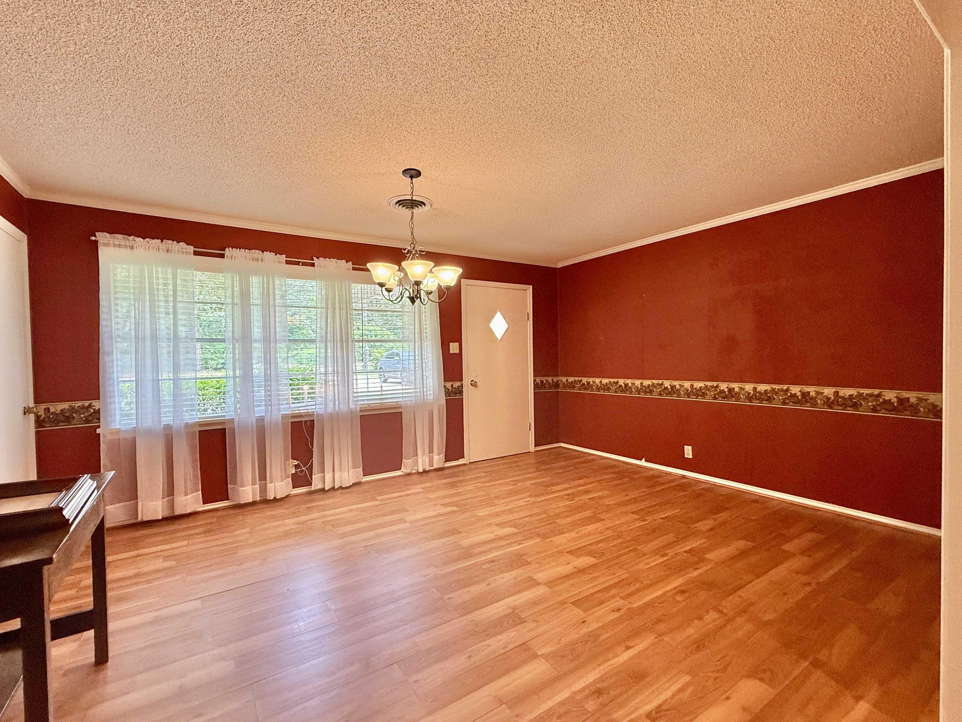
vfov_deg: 81.7
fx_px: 417
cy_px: 366
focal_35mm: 15
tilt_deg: -0.6
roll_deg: +1.1
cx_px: 457
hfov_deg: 98.1
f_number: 2.2
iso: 200
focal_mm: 2.22
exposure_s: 1/120
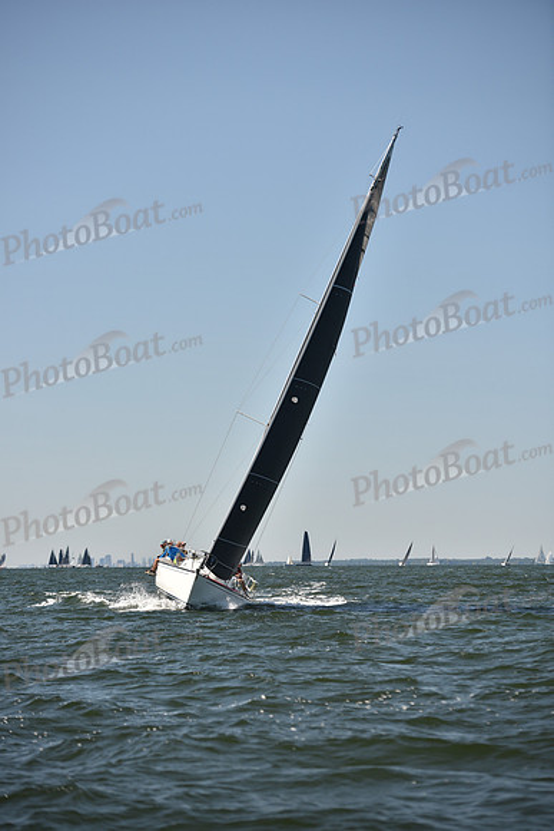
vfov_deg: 17.6
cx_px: 277
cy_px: 416
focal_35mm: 116
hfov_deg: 11.8
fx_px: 2676
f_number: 3.5
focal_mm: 116
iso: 250
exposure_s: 1/1250
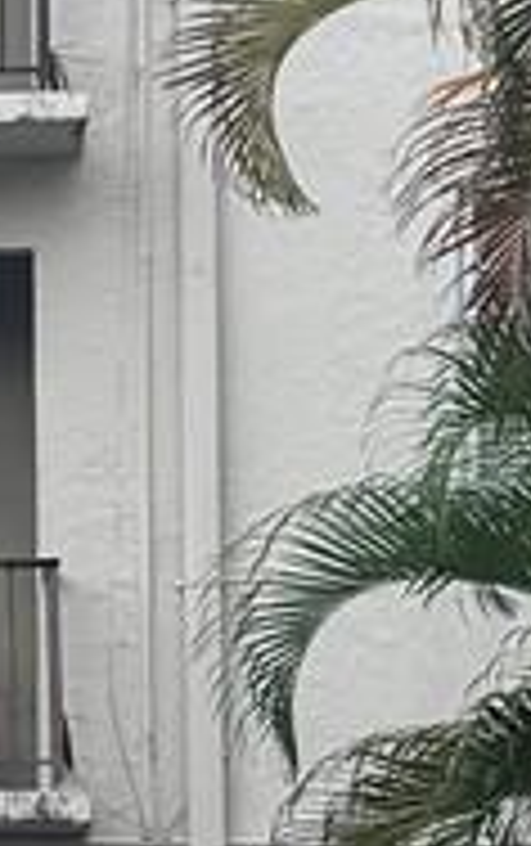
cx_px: -1804
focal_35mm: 216
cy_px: 504
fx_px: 4986
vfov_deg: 9.7
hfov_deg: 5.2
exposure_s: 1/2252
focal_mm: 6.76
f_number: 1.78
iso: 80
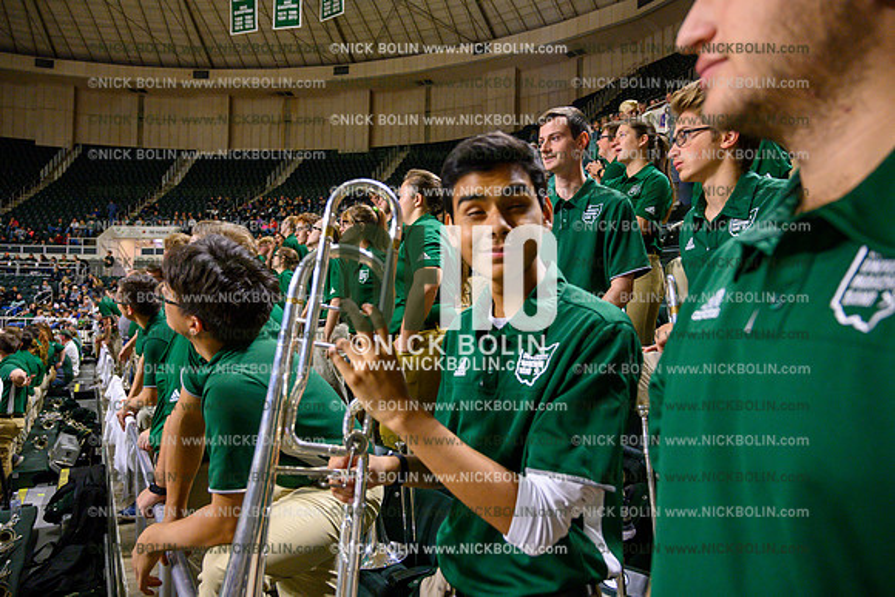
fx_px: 597
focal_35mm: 24
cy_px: 298
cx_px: 448
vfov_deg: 53.2
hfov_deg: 73.7
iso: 3200
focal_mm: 24
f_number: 4.5
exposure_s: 1/200
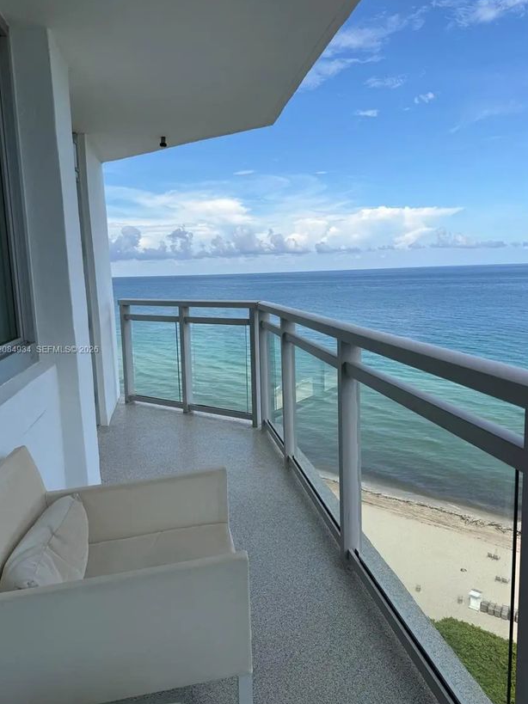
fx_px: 509
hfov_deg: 54.9
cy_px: 350
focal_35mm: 25
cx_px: 261
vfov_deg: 69.4
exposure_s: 1/4167
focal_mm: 6.76
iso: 80
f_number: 1.78
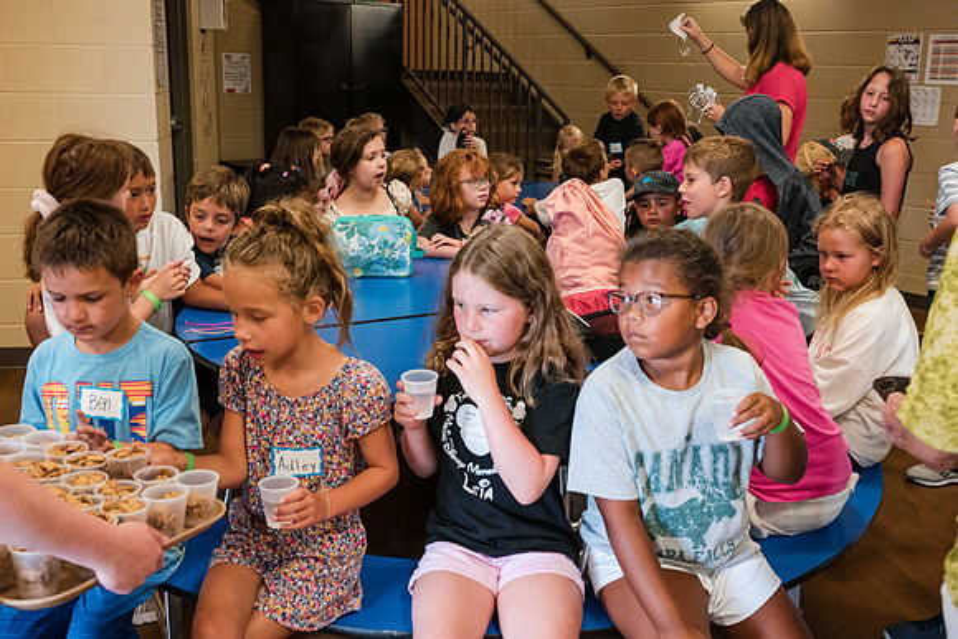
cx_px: 482
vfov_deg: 35.2
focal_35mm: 38
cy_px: 303
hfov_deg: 50.9
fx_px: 1007
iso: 6400
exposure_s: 1/125
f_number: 5.6
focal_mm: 35
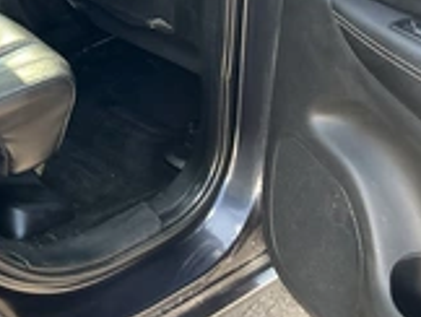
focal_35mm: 69
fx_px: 840
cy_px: -68
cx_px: 39
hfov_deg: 27.1
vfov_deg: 20.0
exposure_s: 1/122
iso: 40
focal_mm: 3
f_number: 1.8
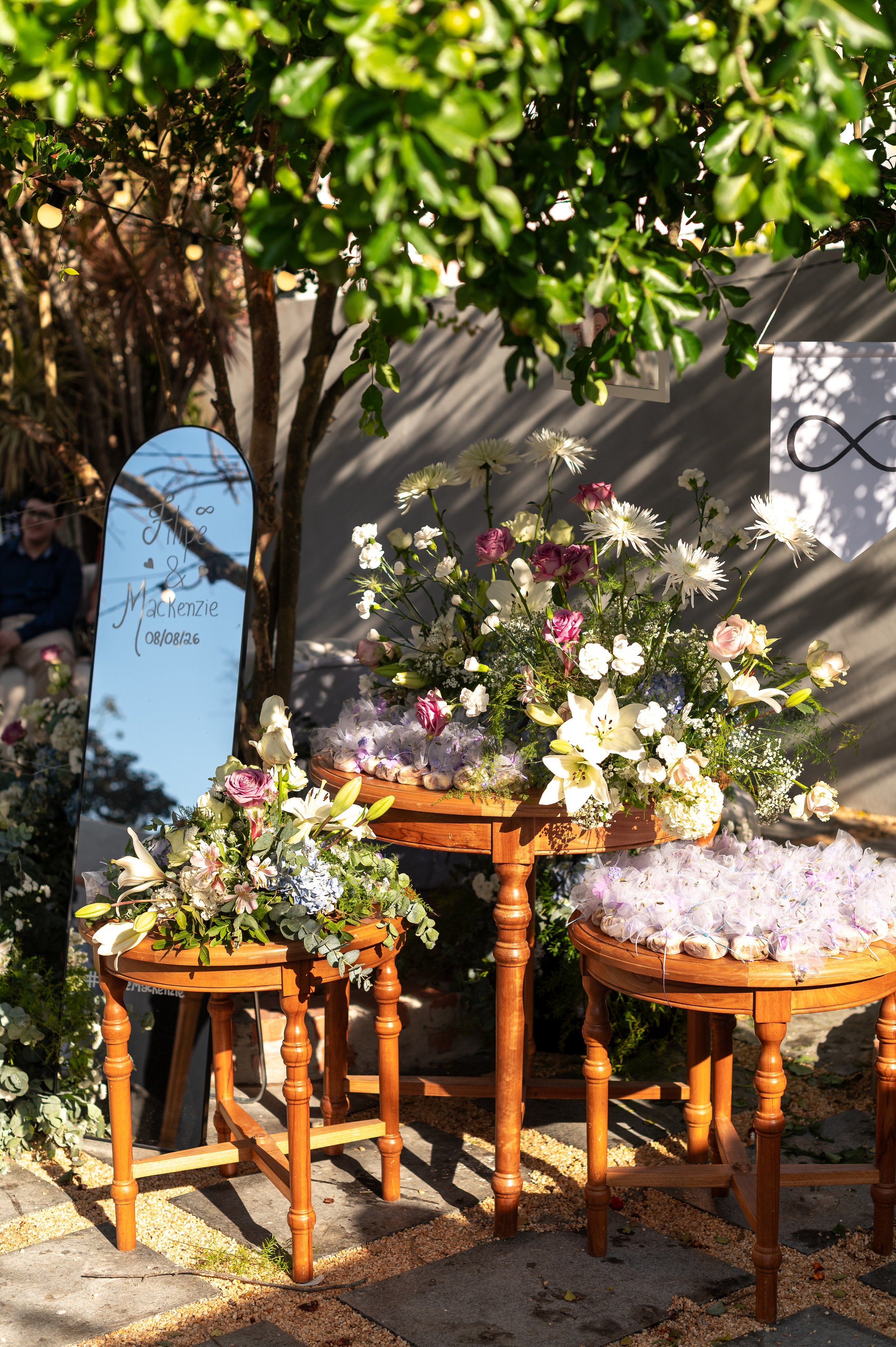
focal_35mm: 50
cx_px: 448
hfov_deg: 27.0
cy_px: 674
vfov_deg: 39.6
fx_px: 1869
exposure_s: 1/800
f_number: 2.8
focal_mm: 50
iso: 100
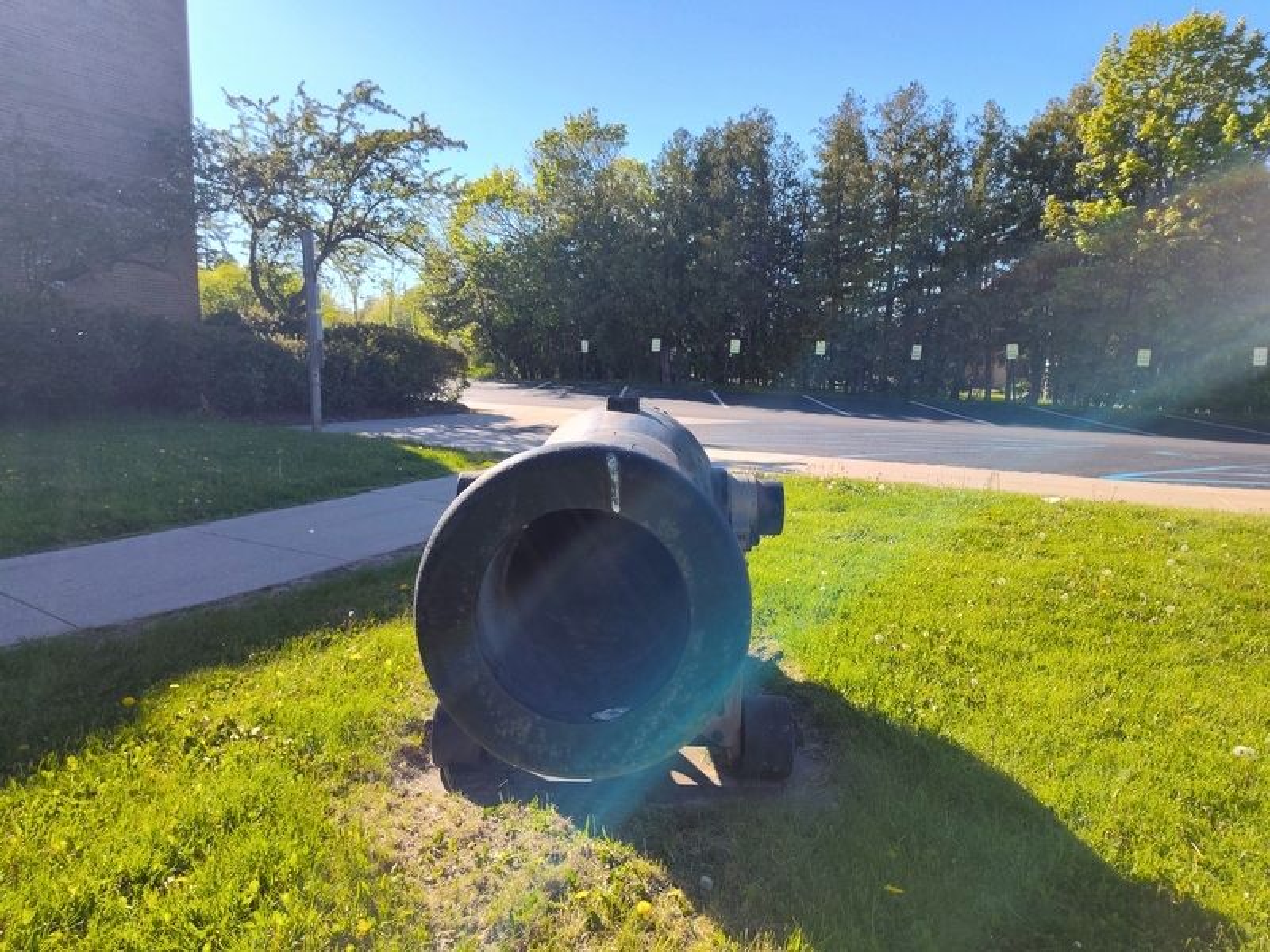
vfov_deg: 58.9
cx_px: 635
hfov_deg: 73.9
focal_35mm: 23
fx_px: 844
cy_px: 476
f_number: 1.8
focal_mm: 5.56
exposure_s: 1/1156
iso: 100
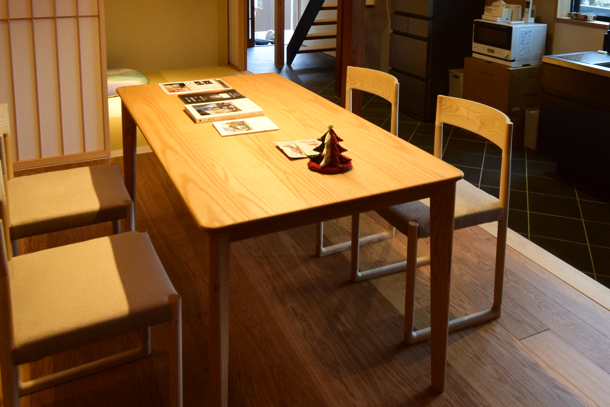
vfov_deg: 38.0
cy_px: 30
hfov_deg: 58.7
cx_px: 306
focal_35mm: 32
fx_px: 542
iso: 1000
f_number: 5.6
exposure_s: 1/45
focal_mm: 10
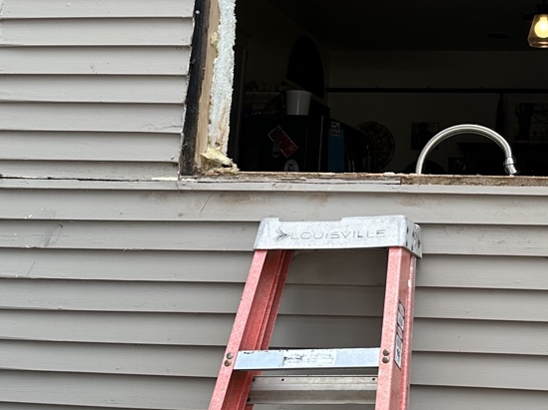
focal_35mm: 70
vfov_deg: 20.9
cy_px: 122
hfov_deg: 26.6
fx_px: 1107
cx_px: 522
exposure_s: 1/611
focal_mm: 6.86
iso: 80
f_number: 1.78
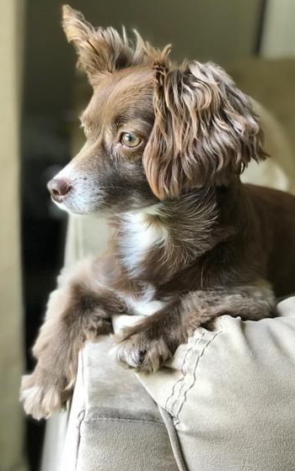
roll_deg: -6.6
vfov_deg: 29.8
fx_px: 888
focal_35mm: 69
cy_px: 223
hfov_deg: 18.8
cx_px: 187
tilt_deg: -16.8
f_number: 2.8
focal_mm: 6.6
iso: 125
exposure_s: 1/60
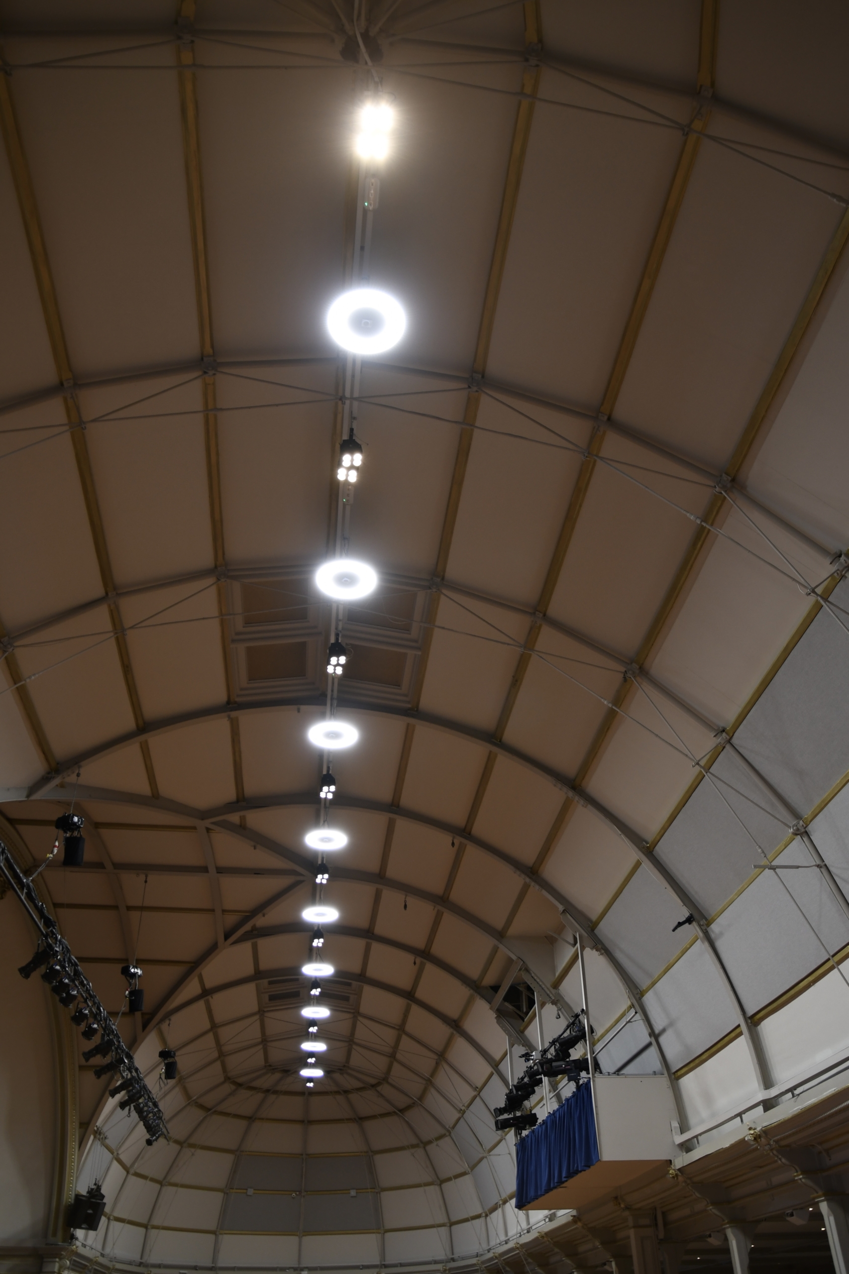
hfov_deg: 51.3
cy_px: 637
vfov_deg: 71.5
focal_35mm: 25
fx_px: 885
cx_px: 424
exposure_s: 1/125
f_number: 3.2
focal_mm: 17
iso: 400
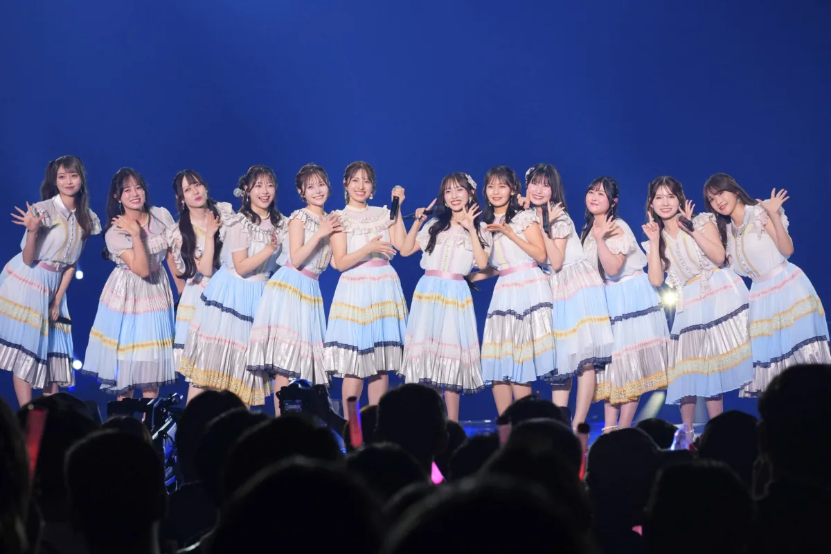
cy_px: 277
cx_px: 416
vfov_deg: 9.6
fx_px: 3312
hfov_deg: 14.3
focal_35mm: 144
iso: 1600
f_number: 9
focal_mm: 143.5
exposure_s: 1/640
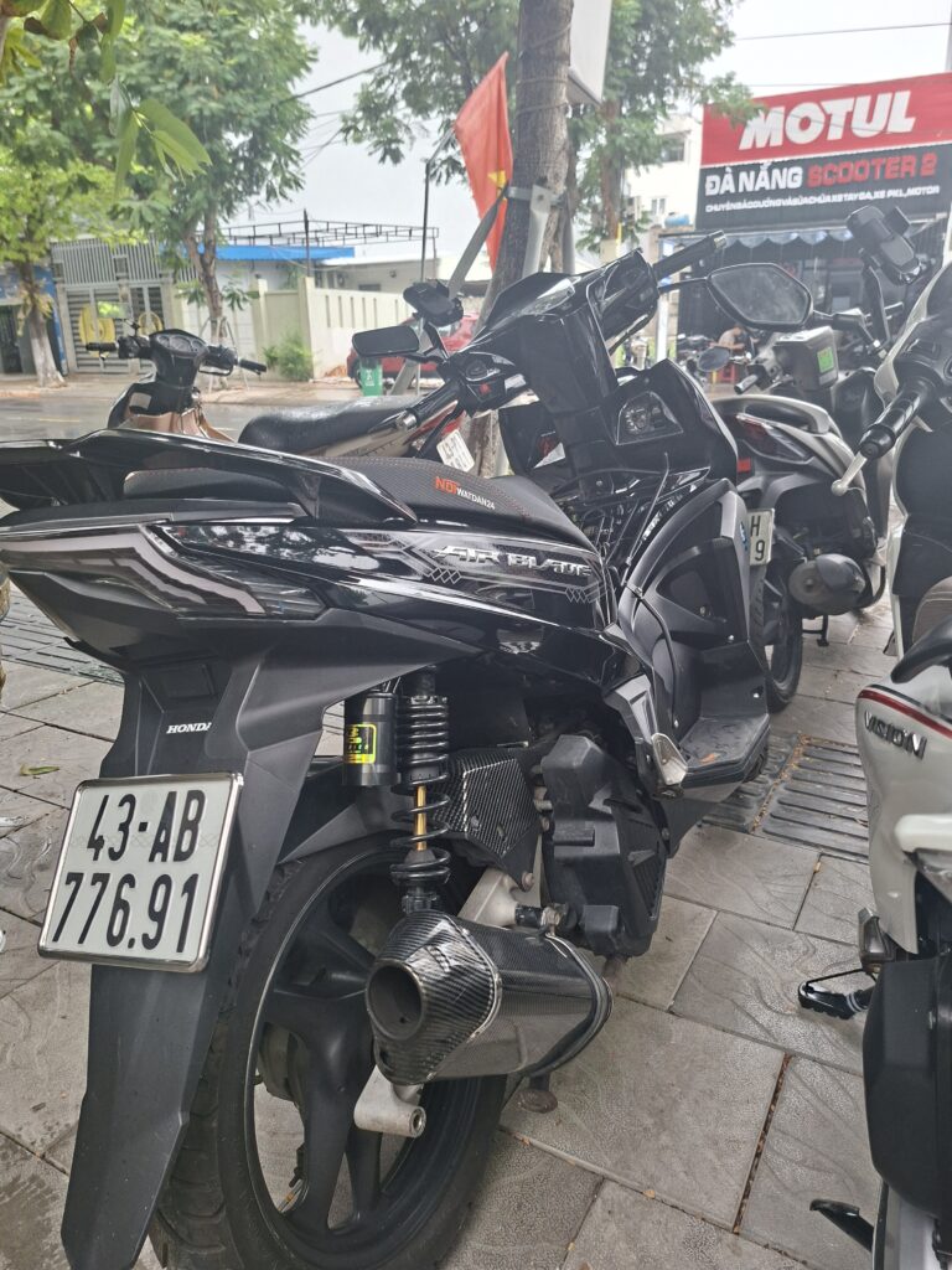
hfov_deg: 58.9
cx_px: 476
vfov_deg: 73.9
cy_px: 635
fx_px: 843
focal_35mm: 23
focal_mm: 5.54
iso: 80
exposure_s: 1/100
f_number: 1.8
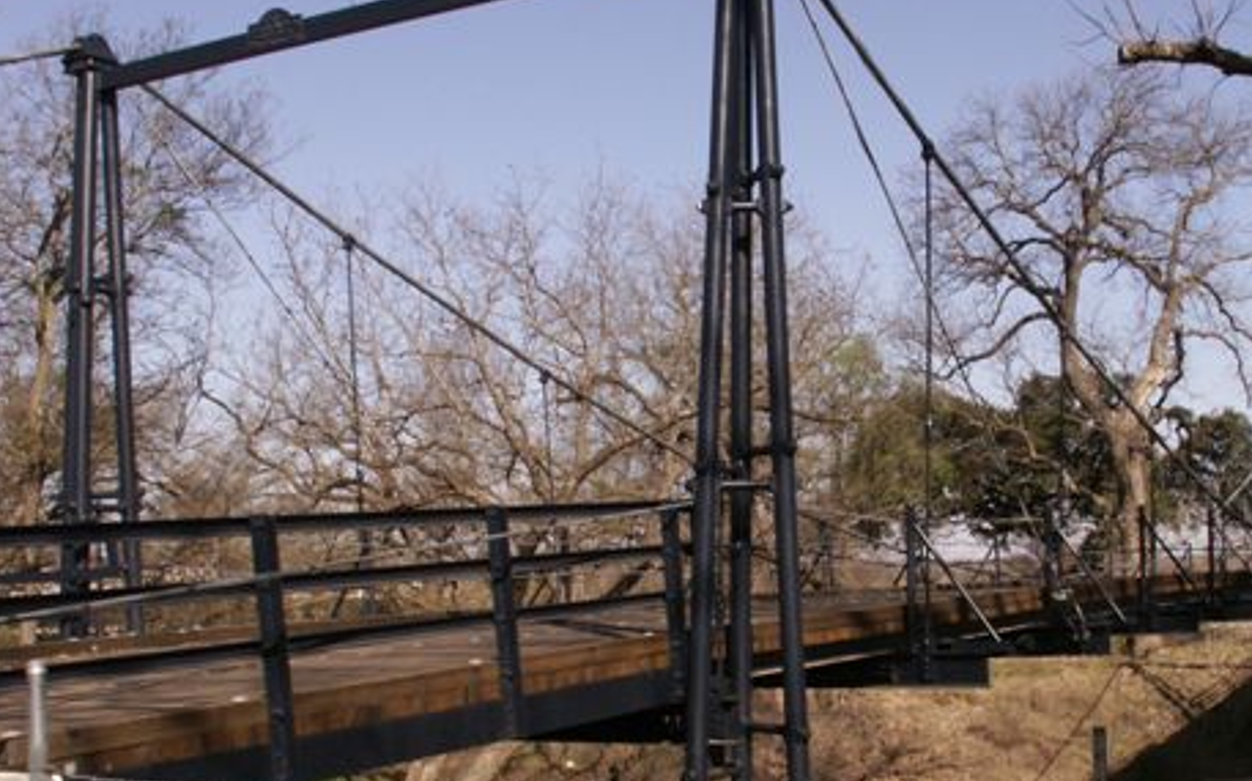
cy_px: 493
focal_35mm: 52
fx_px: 1773
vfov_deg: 24.8
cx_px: 775
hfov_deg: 38.7
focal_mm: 5.86
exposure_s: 1/200
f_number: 8
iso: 50
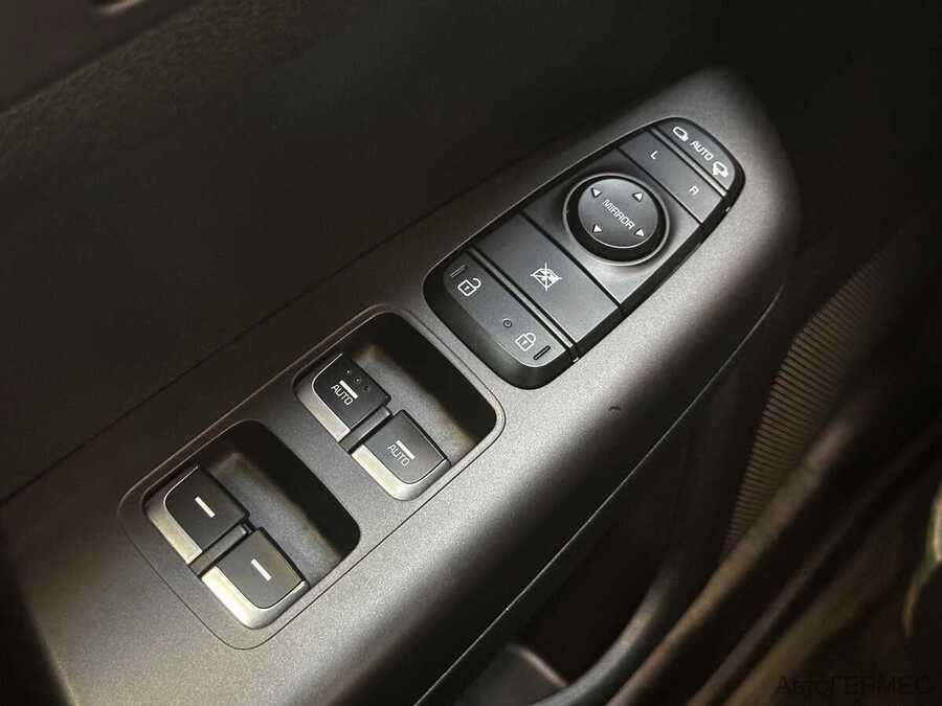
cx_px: 471
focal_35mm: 48
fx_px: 1306
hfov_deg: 39.7
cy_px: 353
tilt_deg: -58.2
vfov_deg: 30.3
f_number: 1.78
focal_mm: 6.86
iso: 640
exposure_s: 1/25
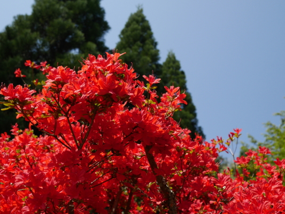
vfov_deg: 32.2
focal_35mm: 45
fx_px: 371
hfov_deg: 42.0
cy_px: 98
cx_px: 143
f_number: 5
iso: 200
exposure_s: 1/1000
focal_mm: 20
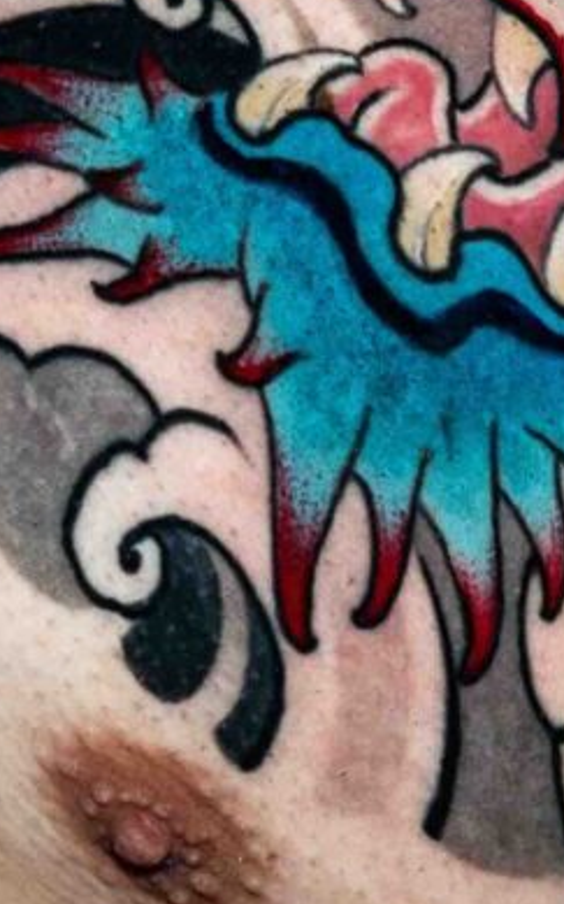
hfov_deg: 5.5
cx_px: 1053
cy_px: 263
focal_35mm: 235
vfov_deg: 8.9
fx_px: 5782
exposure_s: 1/200
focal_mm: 35
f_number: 2
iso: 800
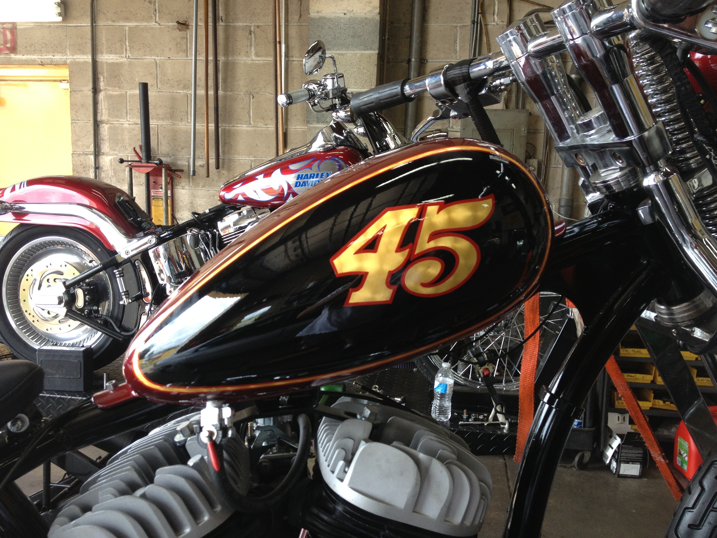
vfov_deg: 40.7
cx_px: 358
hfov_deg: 52.6
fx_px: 725
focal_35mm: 35
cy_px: 269
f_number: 2.4
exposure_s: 1/120
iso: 80
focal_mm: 4.28
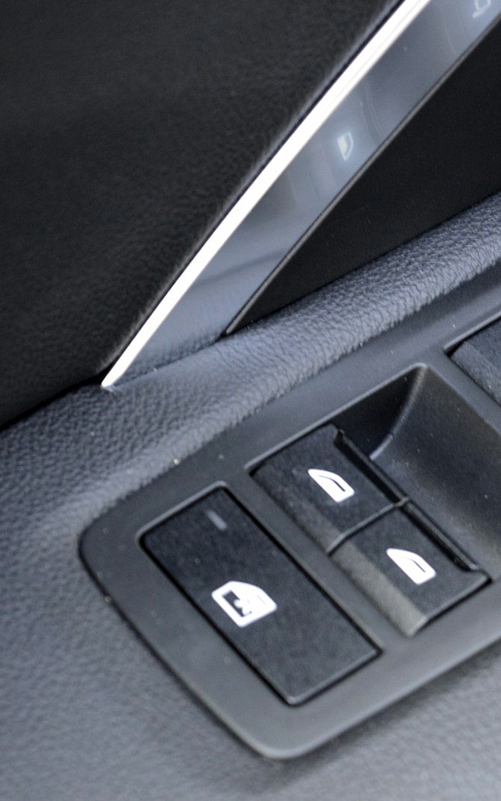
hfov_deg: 10.3
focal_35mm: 127
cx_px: 462
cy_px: 400
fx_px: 2768
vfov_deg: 16.5
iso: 800
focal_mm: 55
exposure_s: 1/25
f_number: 5.6
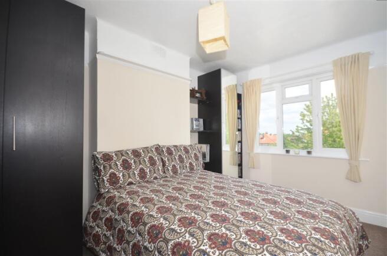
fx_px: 161
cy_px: 128
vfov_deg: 77.0
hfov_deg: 100.5
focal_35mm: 15
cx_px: 194
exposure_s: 1/200
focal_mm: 10
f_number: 7.1
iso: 200
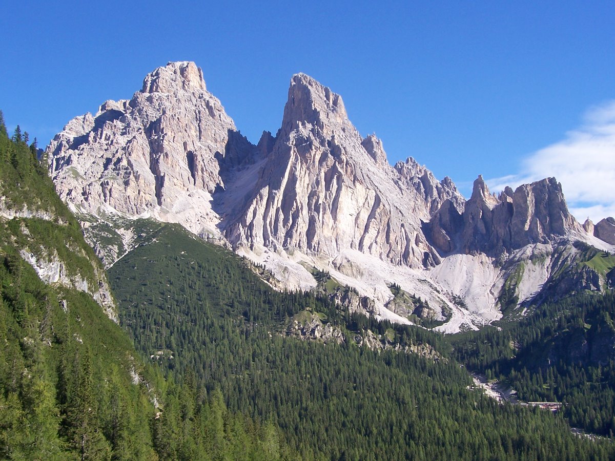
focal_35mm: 42
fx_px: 746
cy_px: 230
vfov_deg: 34.3
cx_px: 308
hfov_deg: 44.8
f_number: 5.6
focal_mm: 7
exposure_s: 1/250
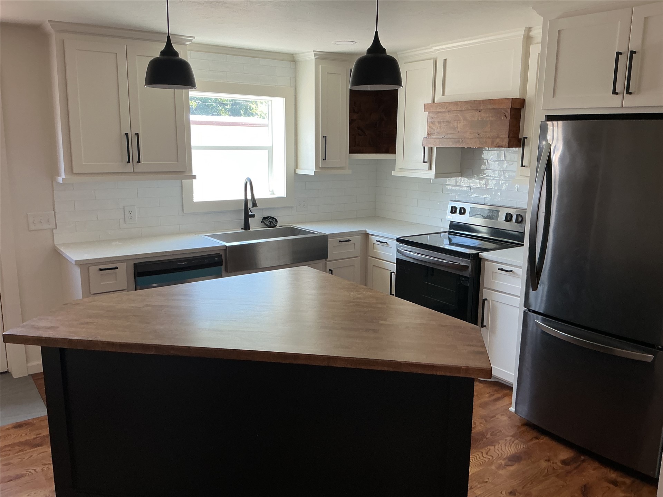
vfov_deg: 48.2
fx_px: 555
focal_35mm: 29
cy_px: 248
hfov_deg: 61.7
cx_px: 332
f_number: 1.8
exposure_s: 1/60
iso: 40
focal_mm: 3
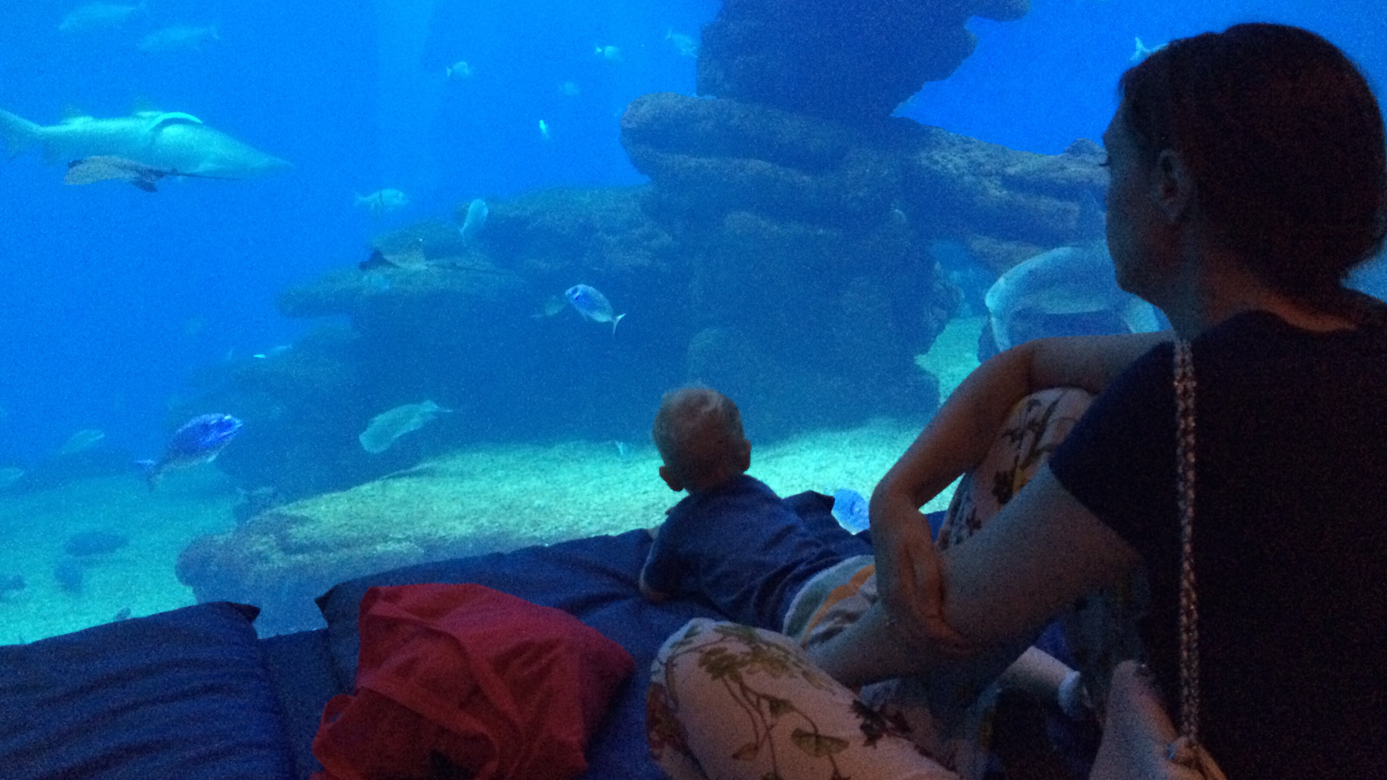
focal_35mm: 32
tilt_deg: -5.9
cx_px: 695
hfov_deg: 61.0
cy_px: 271
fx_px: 1177
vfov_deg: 36.4
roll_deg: +0.3
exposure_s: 1/15
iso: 400
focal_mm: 4.15
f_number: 2.2
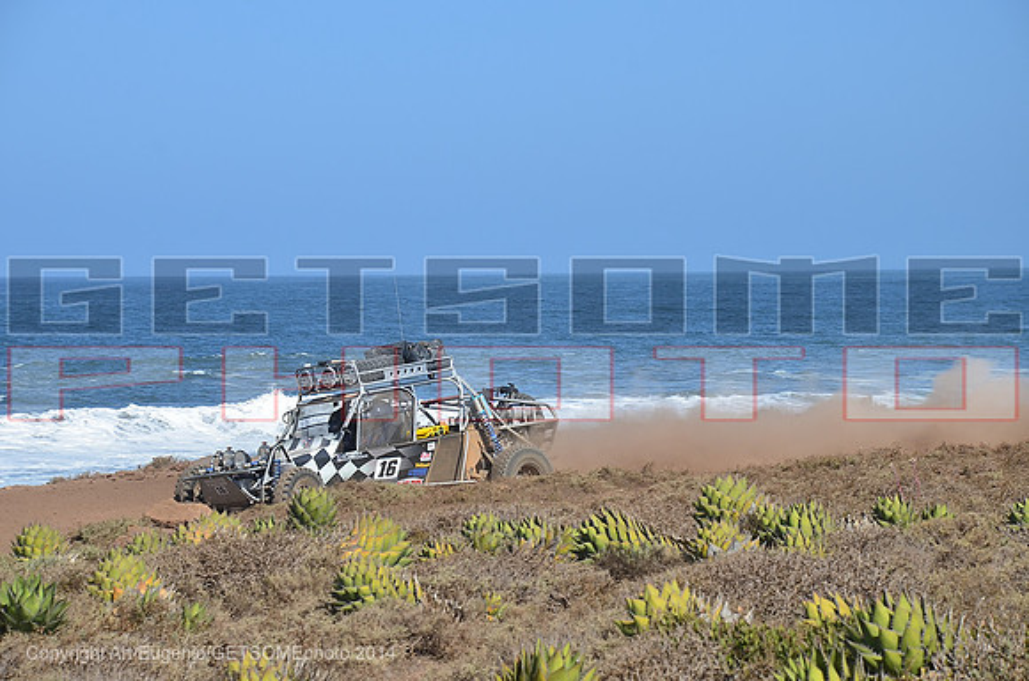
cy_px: 340
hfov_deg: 17.1
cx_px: 514
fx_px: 3422
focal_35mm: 120
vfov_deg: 11.4
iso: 200
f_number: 7.1
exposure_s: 1/640
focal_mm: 80
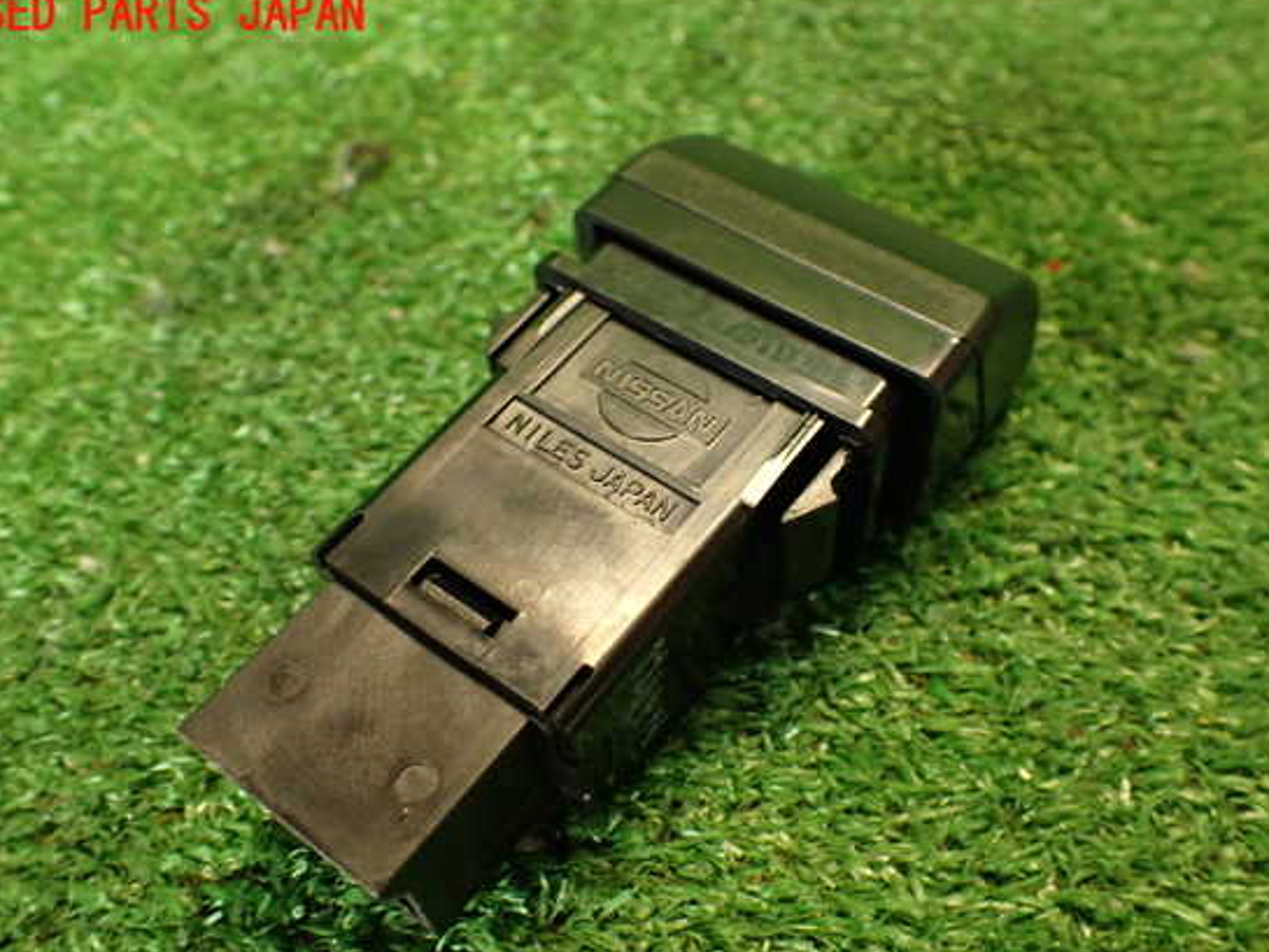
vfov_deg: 42.9
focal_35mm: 33
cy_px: 510
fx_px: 1210
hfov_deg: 55.3
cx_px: 640
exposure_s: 1/30
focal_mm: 5.4
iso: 320
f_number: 2.3
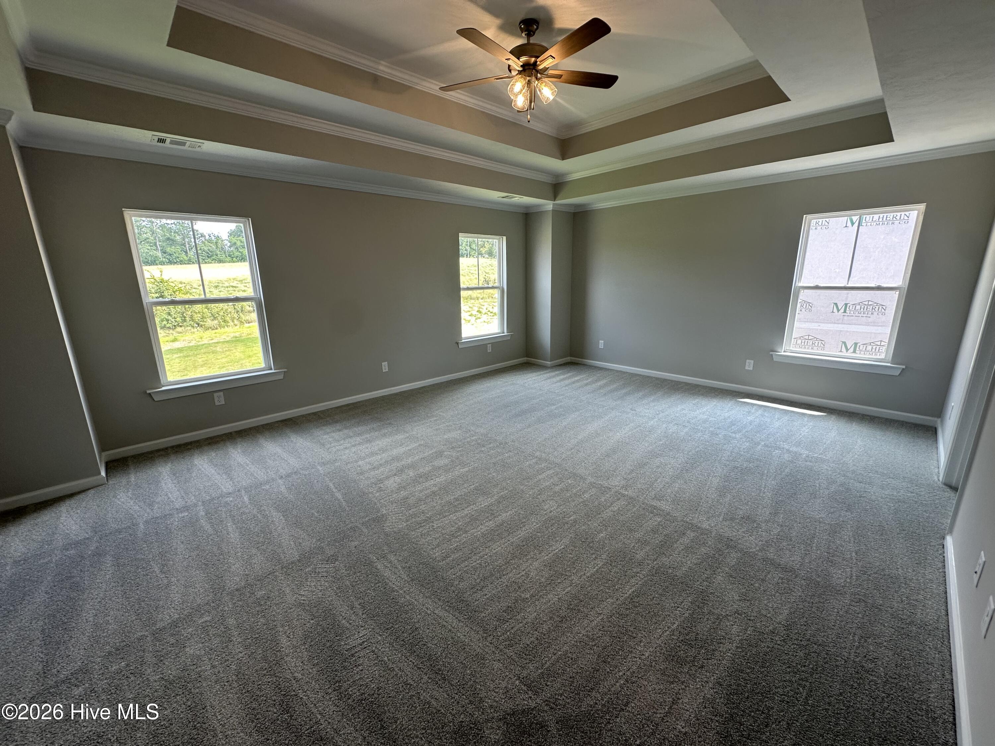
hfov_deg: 102.1
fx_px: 402
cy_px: 373
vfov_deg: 85.7
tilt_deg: -13.7
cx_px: 498
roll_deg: +0.7
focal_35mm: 14
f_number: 2.2
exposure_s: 1/120
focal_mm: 2.22
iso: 80
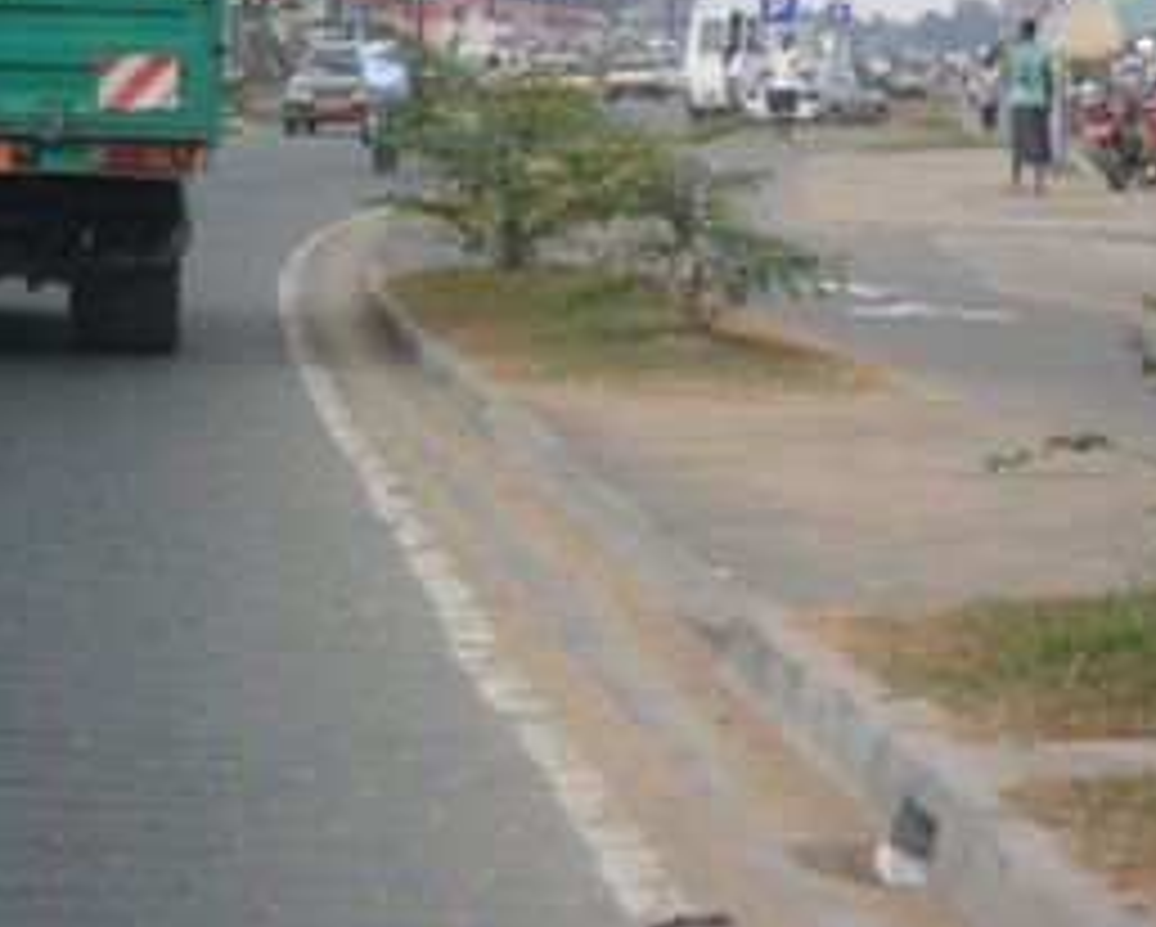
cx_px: 747
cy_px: 392
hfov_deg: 11.7
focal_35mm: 164
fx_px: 5615
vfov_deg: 9.4
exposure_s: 1/180
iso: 100
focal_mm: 19.6
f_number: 5
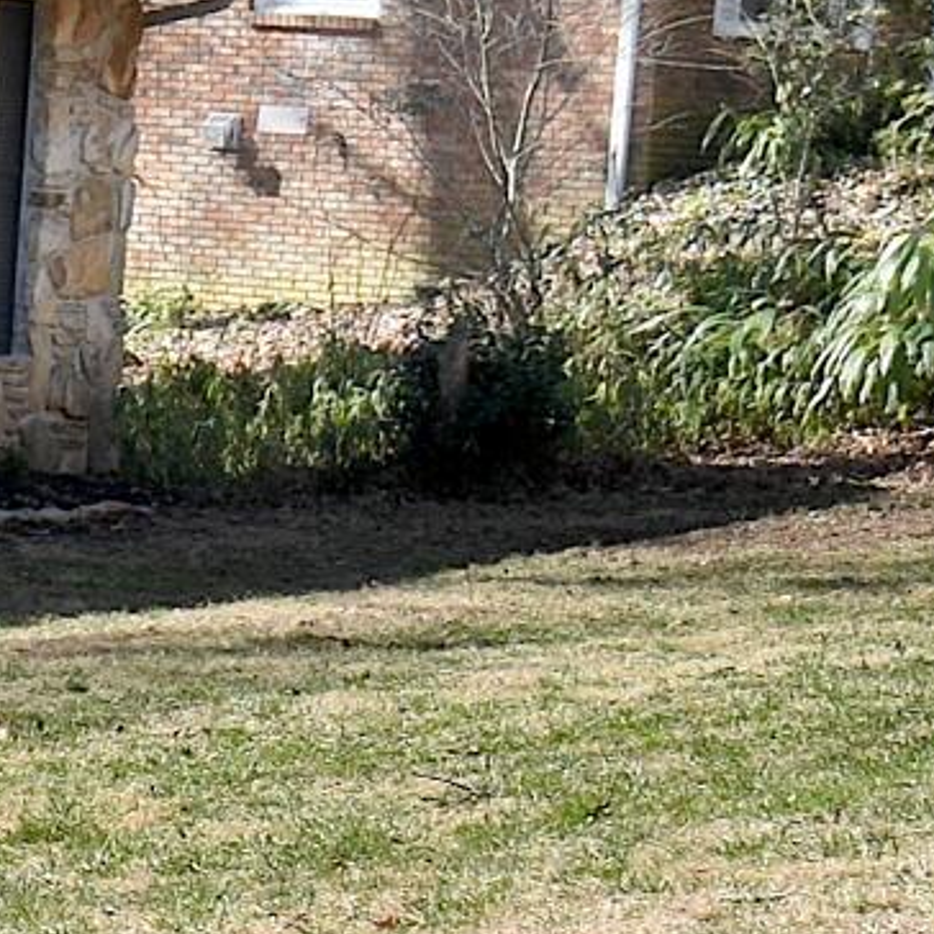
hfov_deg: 7.6
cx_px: -1460
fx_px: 6411
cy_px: 446
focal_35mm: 210
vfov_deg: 8.3
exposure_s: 1/125
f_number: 11
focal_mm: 20
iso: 250
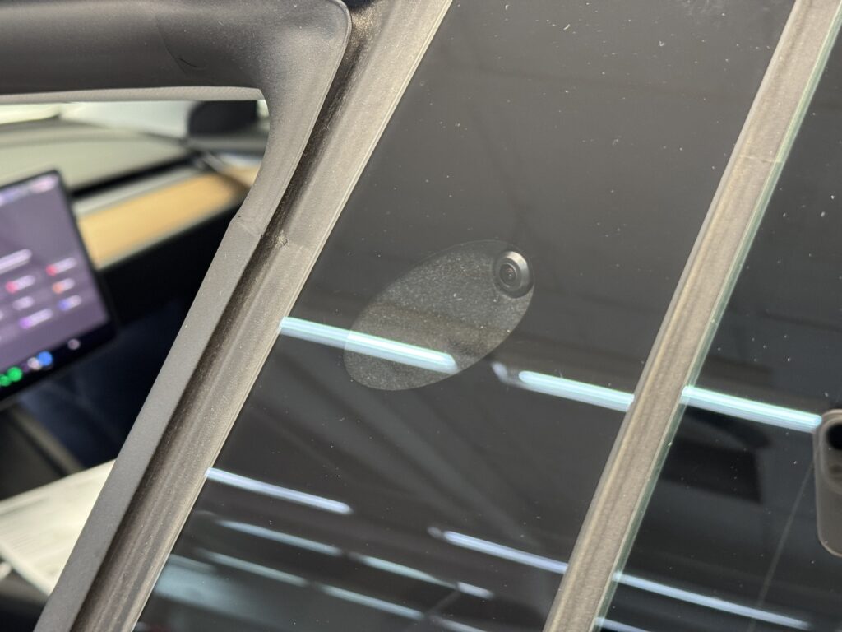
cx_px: 421
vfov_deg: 30.3
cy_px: 316
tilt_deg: -20.8
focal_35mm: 48
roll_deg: +0.0
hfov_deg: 39.7
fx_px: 1168
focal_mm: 6.76
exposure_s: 1/33
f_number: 1.78
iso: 250
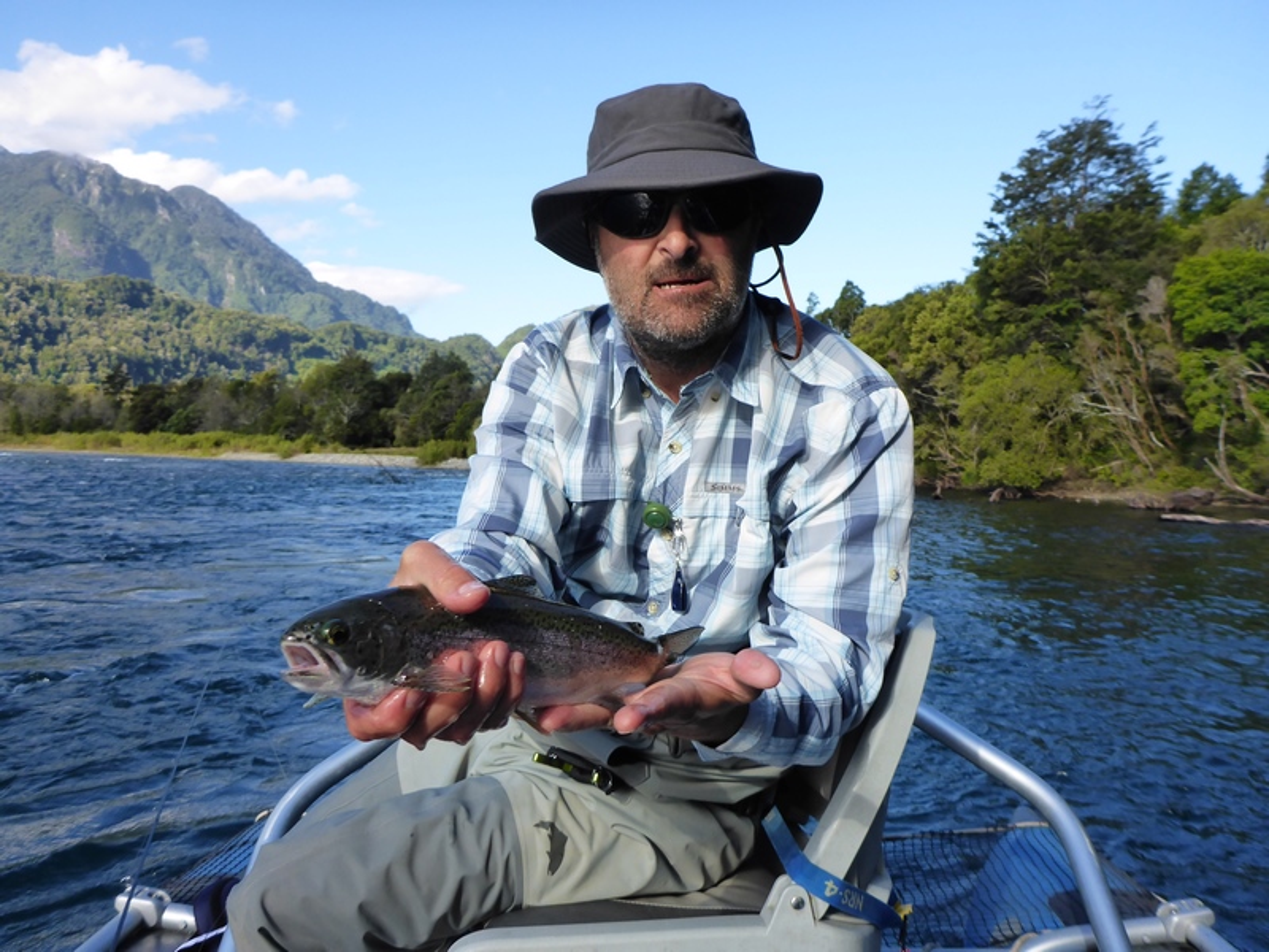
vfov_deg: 49.7
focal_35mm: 28
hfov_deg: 63.4
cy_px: 476
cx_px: 634
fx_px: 1026
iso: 160
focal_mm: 4.9
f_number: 3.3
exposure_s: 1/500
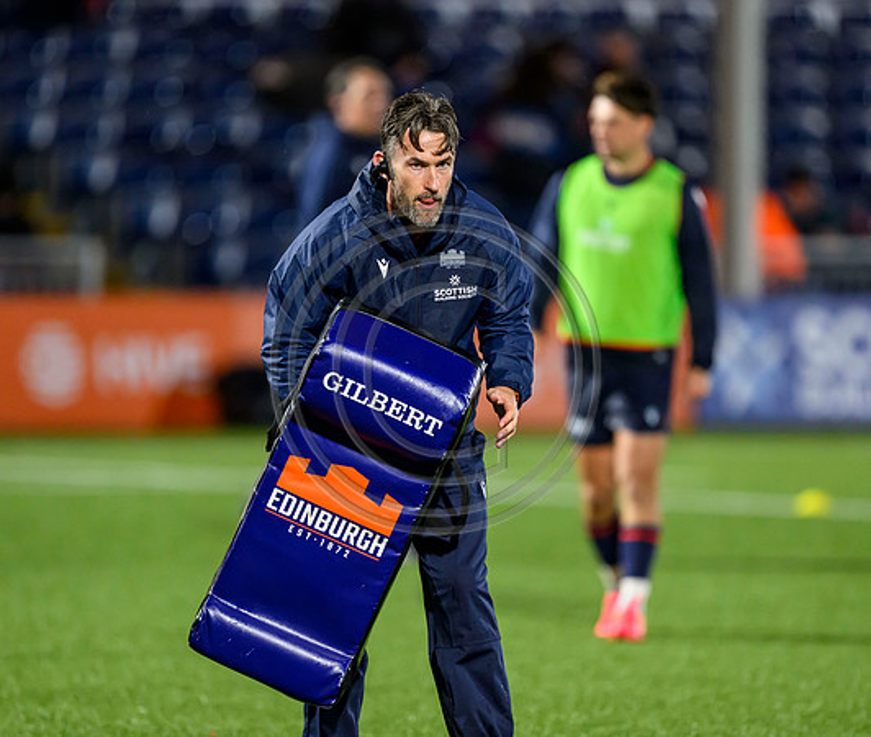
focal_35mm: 490
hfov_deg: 3.9
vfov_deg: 3.3
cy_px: 349
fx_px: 12921
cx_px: 416
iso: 5000
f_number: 2.8
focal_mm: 400
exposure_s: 1/640
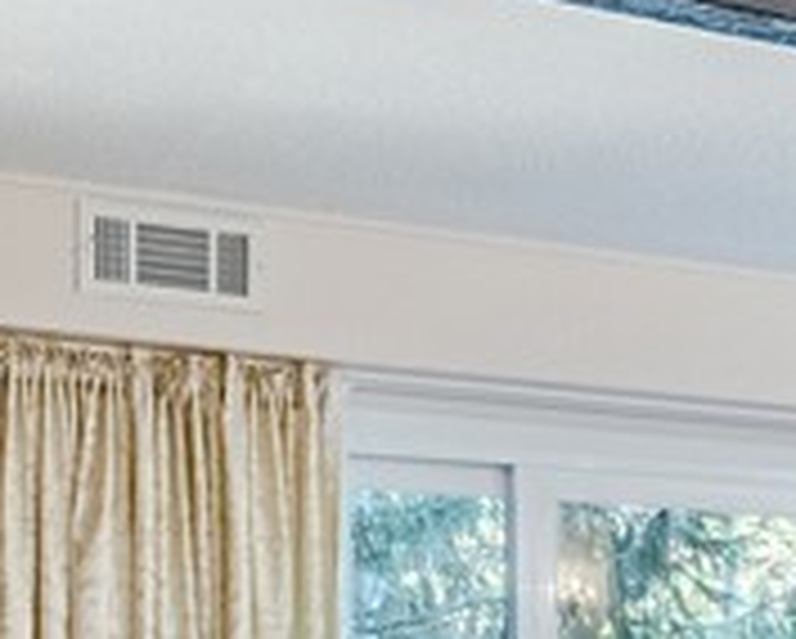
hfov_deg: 15.9
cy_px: 792
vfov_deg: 16.0
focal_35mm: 92
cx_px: 1632
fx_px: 2170
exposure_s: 1/80
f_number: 8
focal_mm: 16
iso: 800
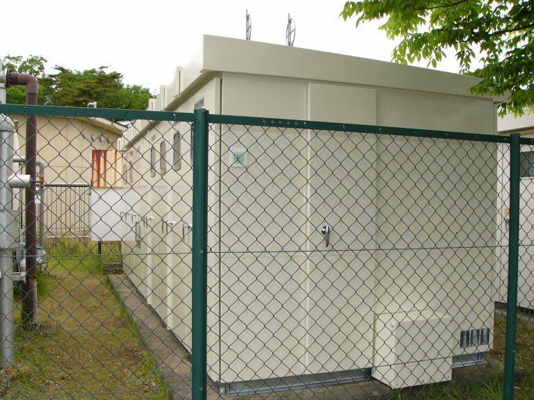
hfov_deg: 51.4
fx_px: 555
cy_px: 200
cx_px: 267
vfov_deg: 39.7
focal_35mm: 36
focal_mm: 6
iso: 50
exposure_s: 1/160
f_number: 4
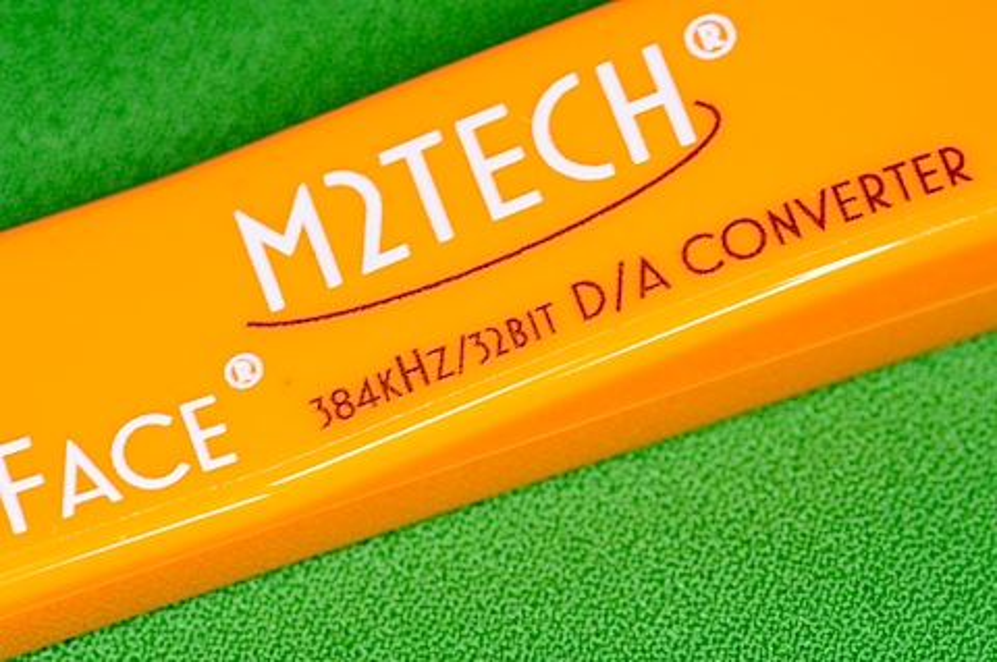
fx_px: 2905
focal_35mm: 105
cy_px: 331
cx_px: 498
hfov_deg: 19.5
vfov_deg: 13.0
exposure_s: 1/60
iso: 200
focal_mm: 105
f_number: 16
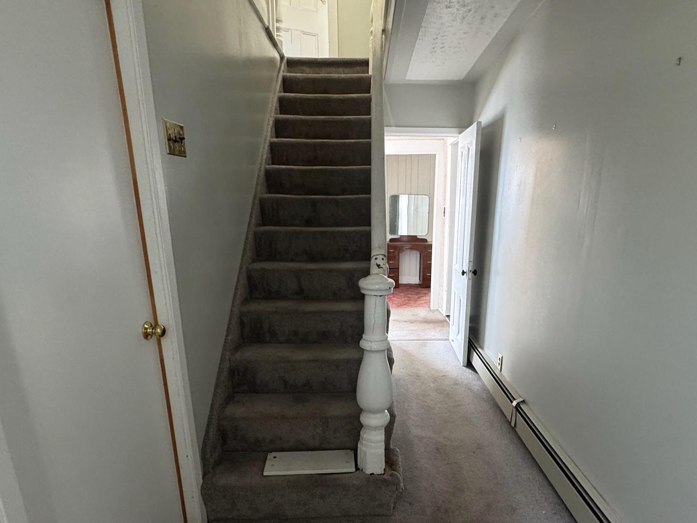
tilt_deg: -15.7
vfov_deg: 62.7
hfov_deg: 78.8
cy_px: 323
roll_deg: -0.8
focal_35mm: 21
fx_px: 423
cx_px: 382
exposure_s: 1/60
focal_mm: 2.22
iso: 400
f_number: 2.2
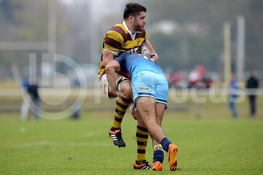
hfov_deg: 4.9
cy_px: 88
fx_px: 3069
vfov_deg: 3.3
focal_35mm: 420
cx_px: 132
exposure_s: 1/1000
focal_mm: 420
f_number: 4
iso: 800
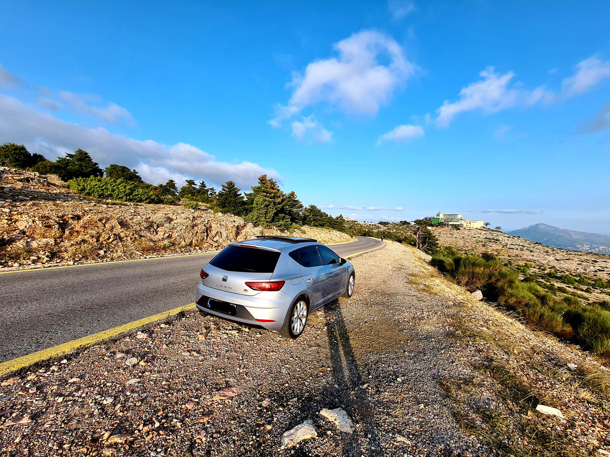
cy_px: 228
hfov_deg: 106.2
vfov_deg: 89.9
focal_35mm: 13
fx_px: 229
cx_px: 305
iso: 50
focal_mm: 2.2
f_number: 2.2
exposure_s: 1/904
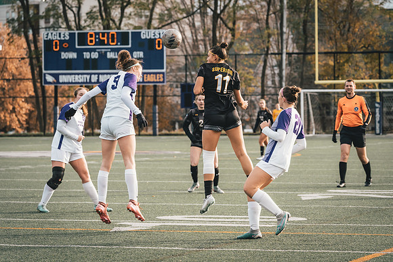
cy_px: 132
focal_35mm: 185
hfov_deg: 11.1
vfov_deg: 7.4
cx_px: 226
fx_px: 2025
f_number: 6.3
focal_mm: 161
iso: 800
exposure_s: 1/1000
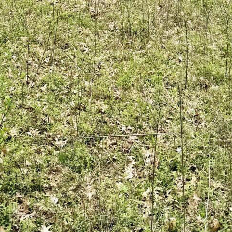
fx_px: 667
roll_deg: -1.9
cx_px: 105
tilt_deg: -1.7
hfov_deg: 19.7
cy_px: -158
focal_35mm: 88
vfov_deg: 17.0
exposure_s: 1/1230
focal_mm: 6.76
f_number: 1.78
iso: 80
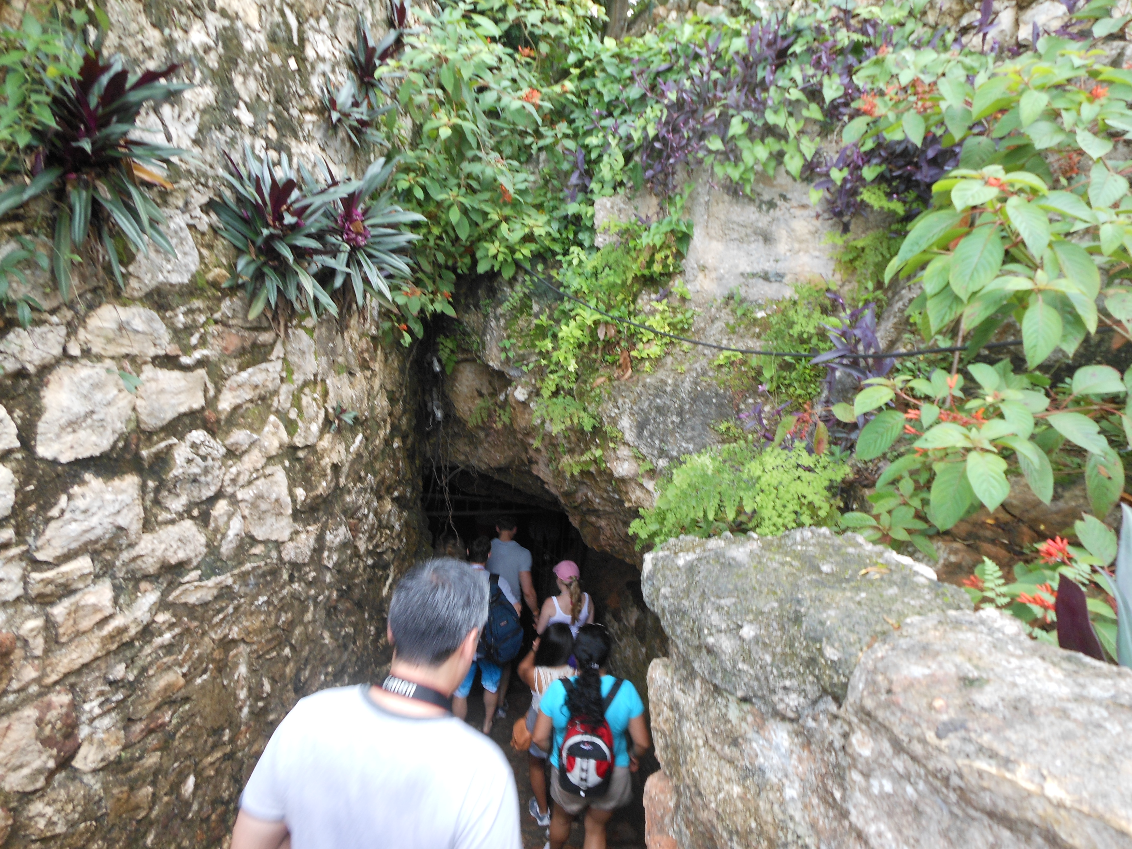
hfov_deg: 69.4
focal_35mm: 25
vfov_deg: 54.9
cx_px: 566
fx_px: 818
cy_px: 424
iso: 100
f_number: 3.2
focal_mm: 4.5
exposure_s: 1/30
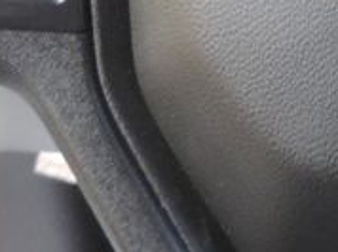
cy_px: -169
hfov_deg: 10.8
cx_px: 585
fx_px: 1687
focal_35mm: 173
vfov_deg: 8.3
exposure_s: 1/30
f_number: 3
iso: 400
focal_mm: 4.3
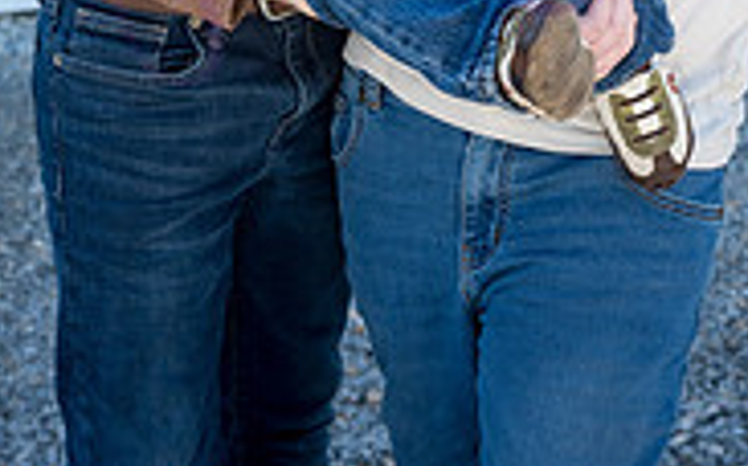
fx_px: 2607
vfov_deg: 9.6
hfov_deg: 16.3
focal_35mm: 128
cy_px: -450
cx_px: 388
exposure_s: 1/640
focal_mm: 51
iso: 400
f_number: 5
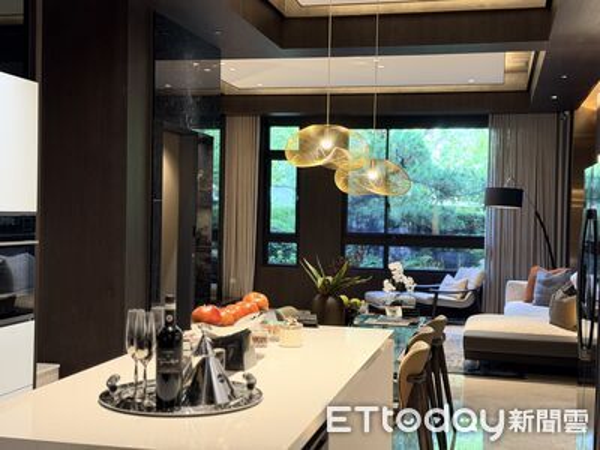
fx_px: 832
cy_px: 225
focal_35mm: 48
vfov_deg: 30.3
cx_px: 300
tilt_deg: -1.6
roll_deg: -0.7
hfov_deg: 39.7
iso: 125
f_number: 1.78
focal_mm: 6.76
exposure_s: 1/60
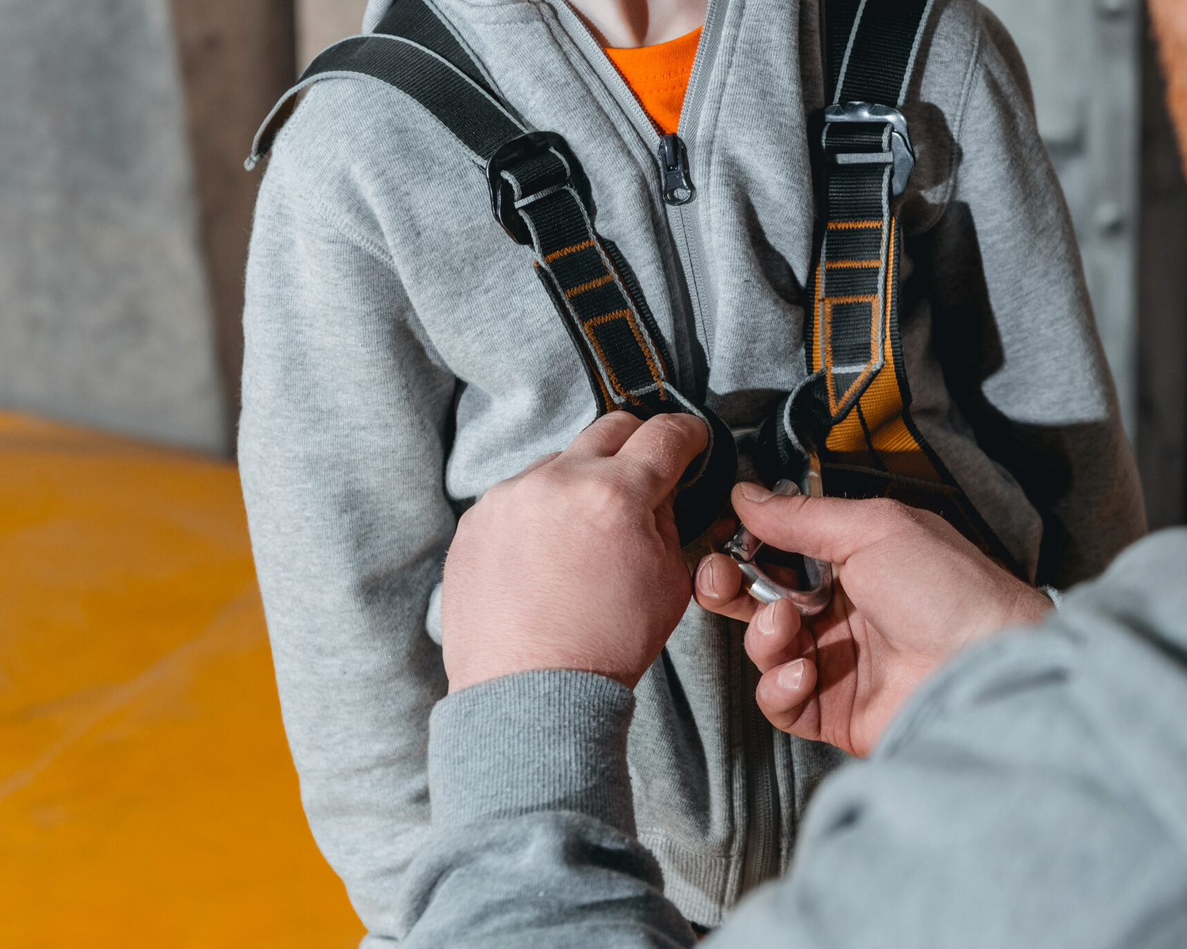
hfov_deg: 24.6
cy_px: 440
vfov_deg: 19.9
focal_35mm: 77
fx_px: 2705
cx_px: 841
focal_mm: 55
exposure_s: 1/125
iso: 500
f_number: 4.5
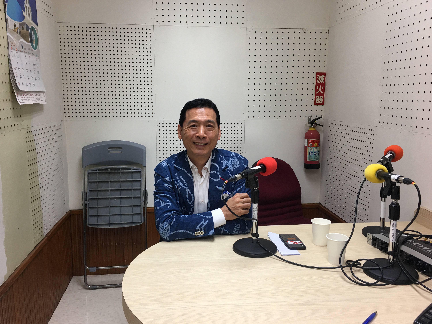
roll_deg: -0.4
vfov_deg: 46.8
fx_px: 374
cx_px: 212
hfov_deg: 60.0
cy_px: 161
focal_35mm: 30
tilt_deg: -7.9
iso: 25
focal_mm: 4.15
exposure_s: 1/30
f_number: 2.2
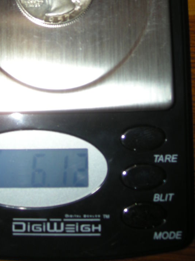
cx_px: 49
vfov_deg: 29.1
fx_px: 489
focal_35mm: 65
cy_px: 50
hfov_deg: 22.4
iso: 50
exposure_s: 1/60
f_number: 5.7
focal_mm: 5.7
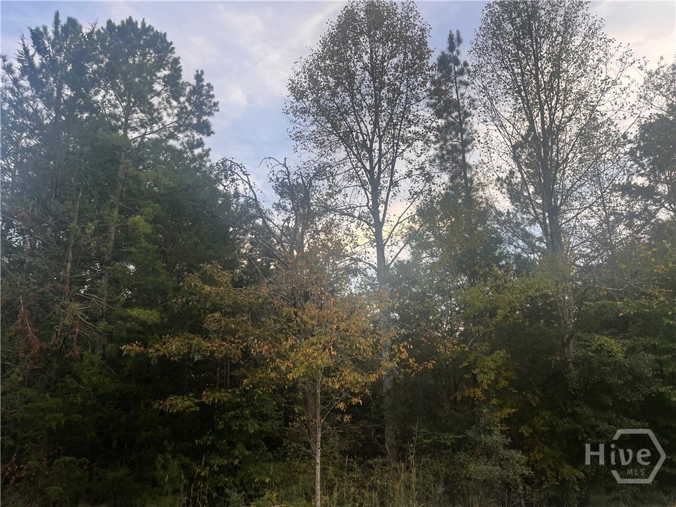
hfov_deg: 67.3
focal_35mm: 26
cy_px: 254
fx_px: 508
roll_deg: +0.4
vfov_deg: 53.1
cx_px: 338
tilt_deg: +16.1
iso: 40
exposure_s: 1/121
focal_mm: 5.1
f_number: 1.6
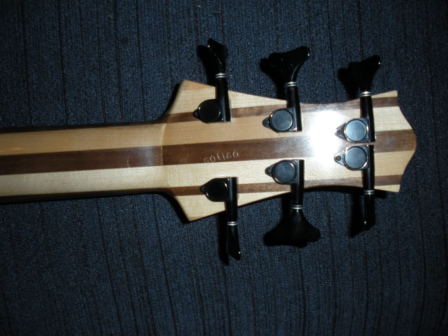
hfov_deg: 51.4
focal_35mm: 36
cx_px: 224
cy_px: 168
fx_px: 466
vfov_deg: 39.7
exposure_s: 1/60
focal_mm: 6.3
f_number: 3.5
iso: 64
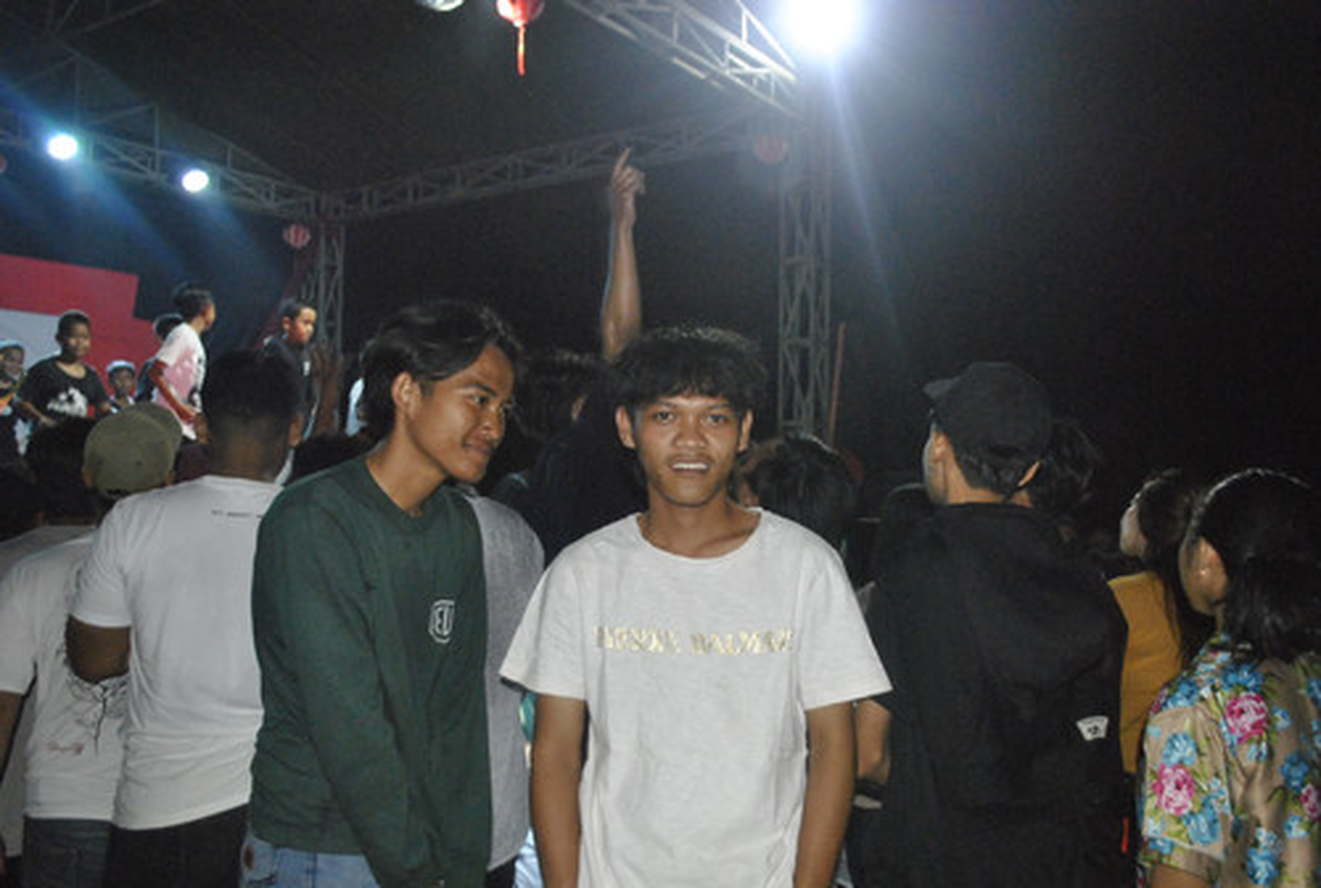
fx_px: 1214
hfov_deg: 57.1
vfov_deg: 40.2
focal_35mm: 33
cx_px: 660
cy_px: 444
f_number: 4
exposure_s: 1/25
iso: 1600
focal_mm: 22
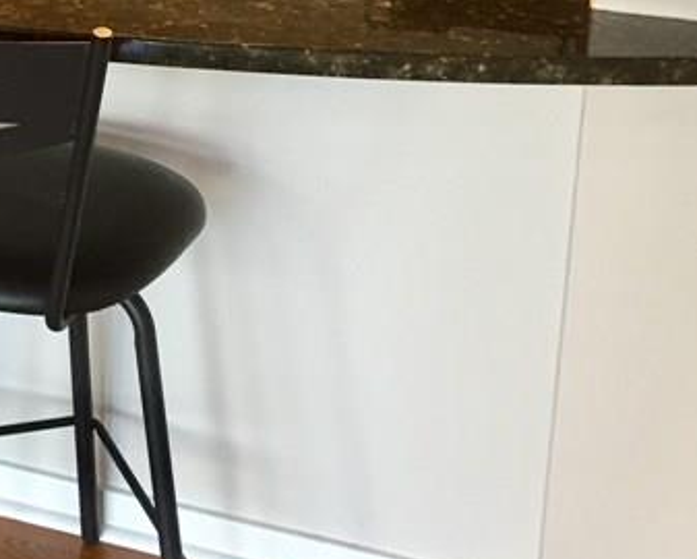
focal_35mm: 86
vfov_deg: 17.0
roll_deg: -0.1
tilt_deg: -15.1
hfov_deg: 20.6
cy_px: -139
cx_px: -165
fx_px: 1775
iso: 40
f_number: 2.2
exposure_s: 1/30
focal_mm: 4.15
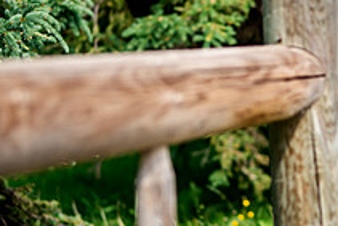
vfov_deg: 14.3
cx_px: 311
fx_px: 902
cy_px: 129
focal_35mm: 96
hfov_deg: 20.7
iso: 200
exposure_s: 1/6400
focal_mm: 35
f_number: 1.2
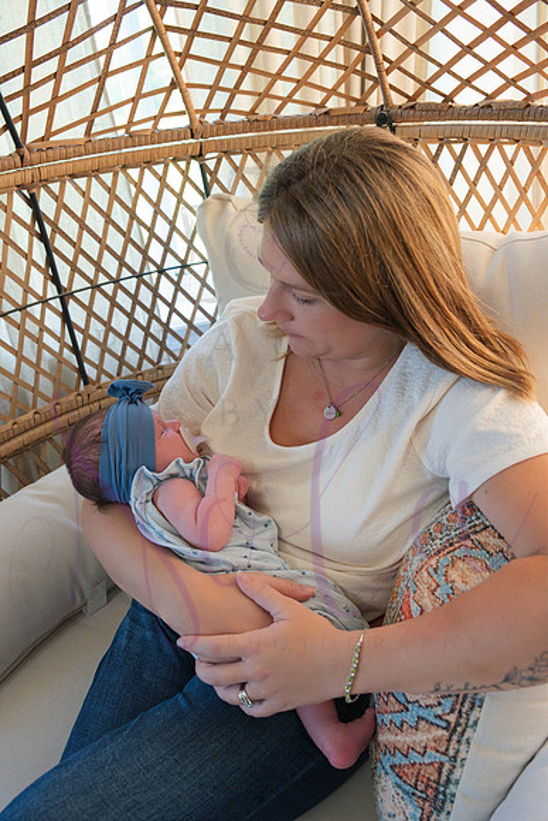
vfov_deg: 61.9
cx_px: 274
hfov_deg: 43.6
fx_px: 685
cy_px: 410
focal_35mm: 30
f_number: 4
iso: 1600
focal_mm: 30
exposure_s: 1/320
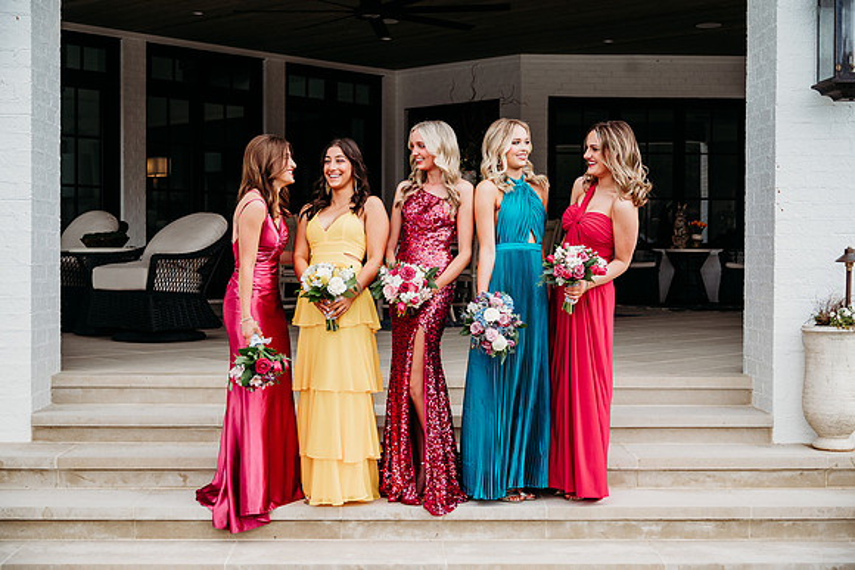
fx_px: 1188
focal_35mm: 50
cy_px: 285
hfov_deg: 39.6
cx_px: 428
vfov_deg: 27.0
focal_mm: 50
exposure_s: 1/320
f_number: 4
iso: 250
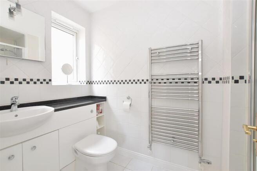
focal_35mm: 15
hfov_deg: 100.4
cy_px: 86
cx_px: 128
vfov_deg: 77.3
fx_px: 107
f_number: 10
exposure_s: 1/8
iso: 500
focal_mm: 10
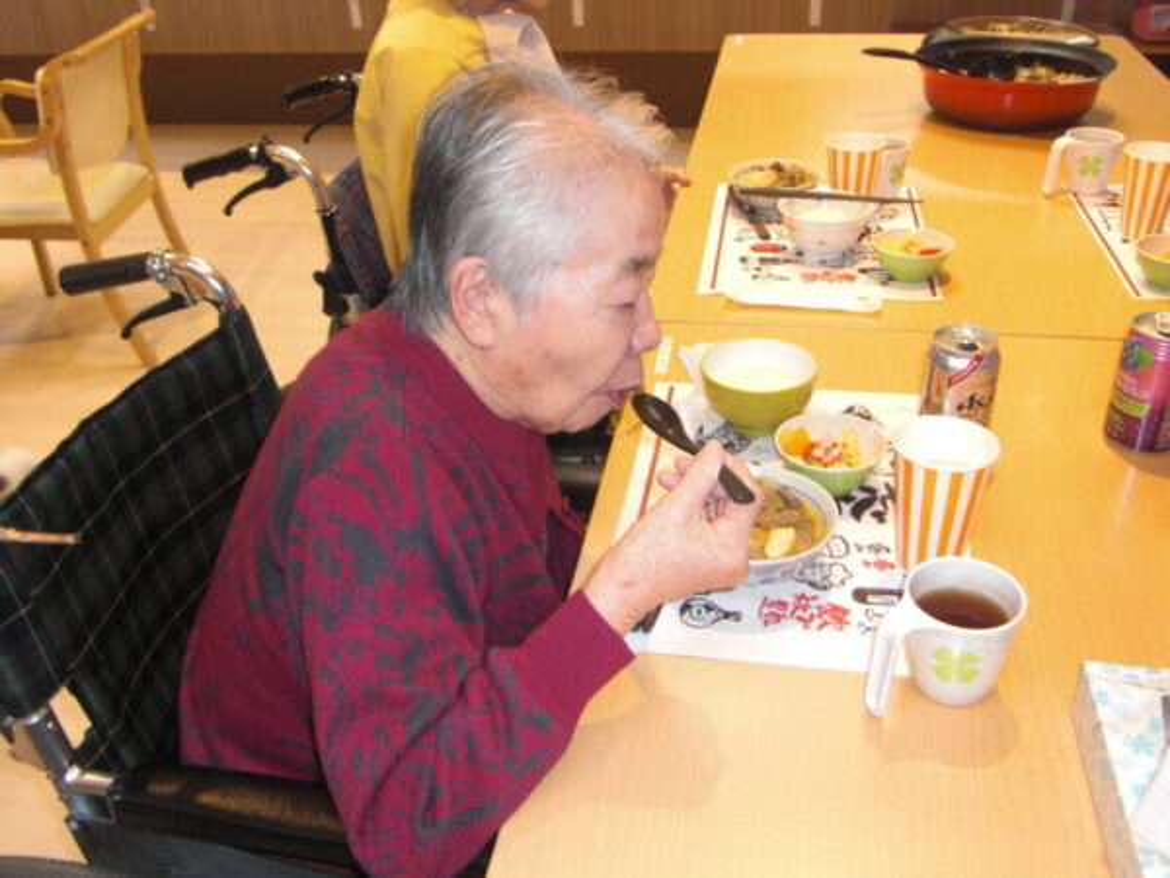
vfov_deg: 42.9
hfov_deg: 55.4
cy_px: 439
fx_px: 1115
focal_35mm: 33
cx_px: 585
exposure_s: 1/60
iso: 200
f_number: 2.7
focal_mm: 5.8
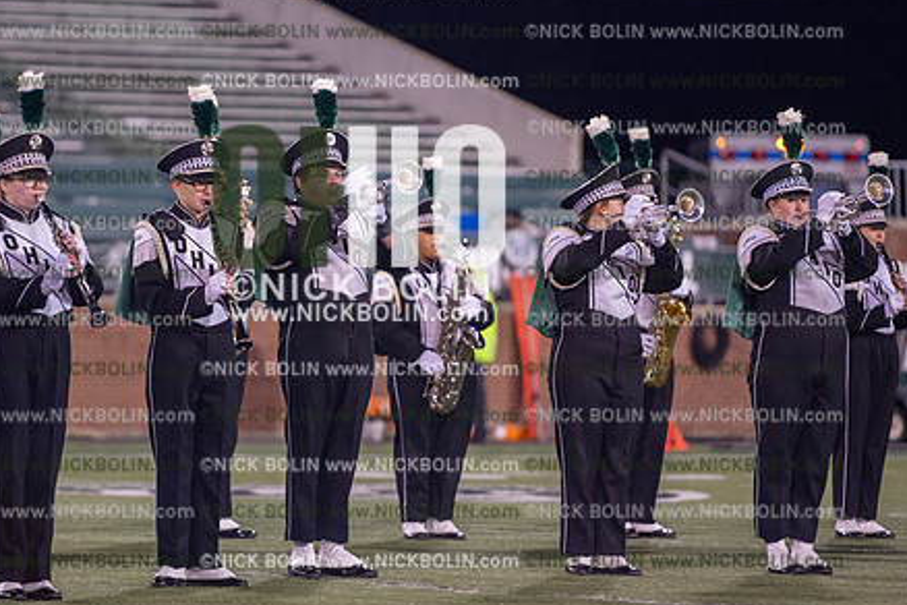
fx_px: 6676
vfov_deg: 5.2
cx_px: 358
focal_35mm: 265
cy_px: 225
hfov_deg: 7.8
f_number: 2.8
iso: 2500
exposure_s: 1/1250
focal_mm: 200
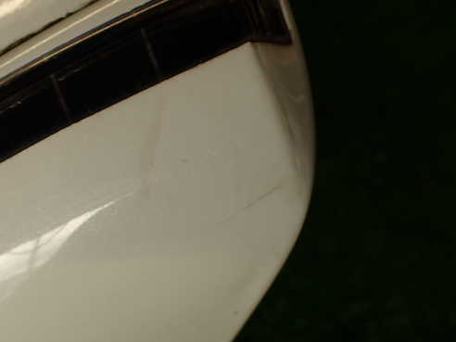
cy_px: 171
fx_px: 514
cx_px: 196
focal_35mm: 39
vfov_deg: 36.8
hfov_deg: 47.7
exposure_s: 1/100
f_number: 3.2
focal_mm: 5.79
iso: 100
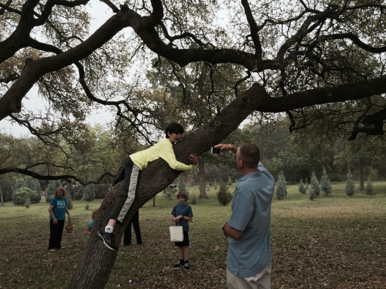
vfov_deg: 48.2
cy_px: 144
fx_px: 323
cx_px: 193
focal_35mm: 29
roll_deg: +1.5
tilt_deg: +6.3
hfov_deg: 61.7
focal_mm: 4.15
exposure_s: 1/403
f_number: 2.2
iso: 32
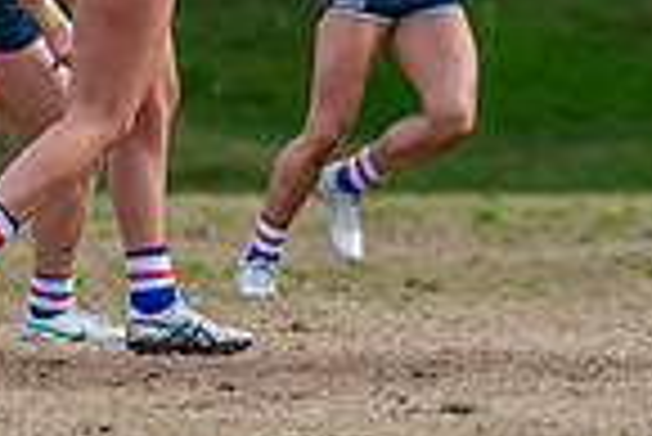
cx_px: 836
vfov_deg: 0.6
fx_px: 41914
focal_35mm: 2312
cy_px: -122
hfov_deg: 0.9
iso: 900
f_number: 6
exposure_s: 1/1600
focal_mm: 450
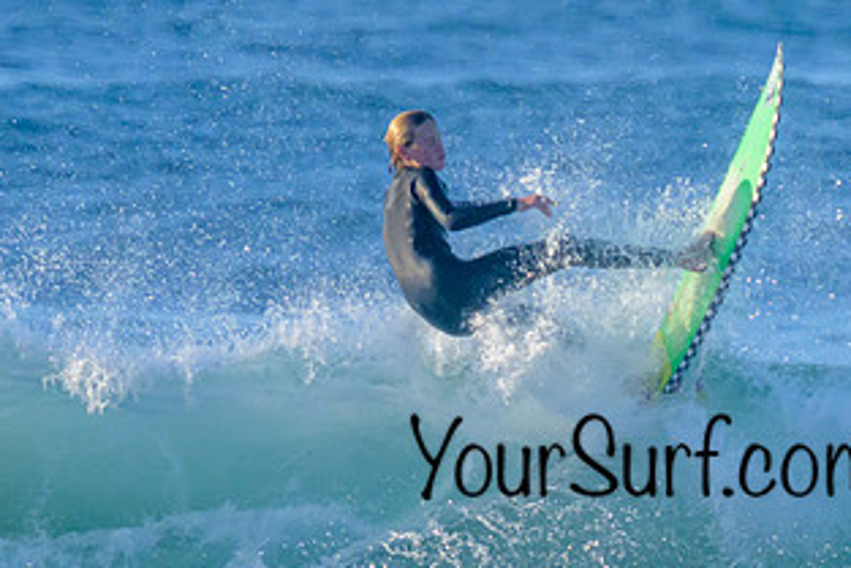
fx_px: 48054
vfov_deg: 0.7
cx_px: 703
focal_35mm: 2032
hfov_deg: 1.0
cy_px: 388
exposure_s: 1/2000
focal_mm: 800
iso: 2200
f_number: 11
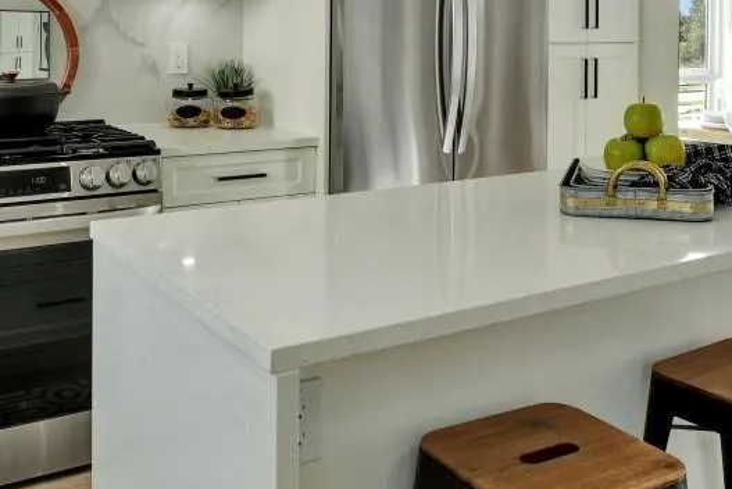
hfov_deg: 43.5
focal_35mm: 45
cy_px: 6
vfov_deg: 28.3
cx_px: 436
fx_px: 912
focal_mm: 14.6
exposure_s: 1/80
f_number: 8
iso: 400
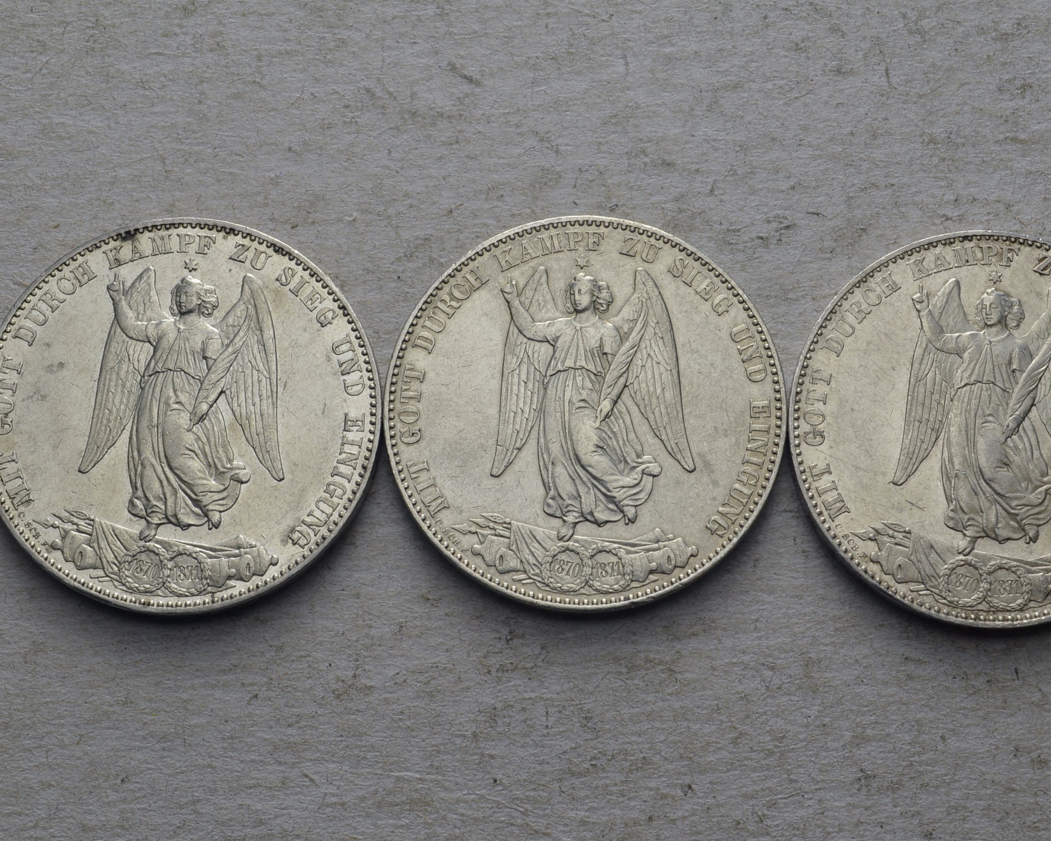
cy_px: 421
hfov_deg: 25.4
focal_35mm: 75
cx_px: 590
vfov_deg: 20.4
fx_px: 2333
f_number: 14
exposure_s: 1/250
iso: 400
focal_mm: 44
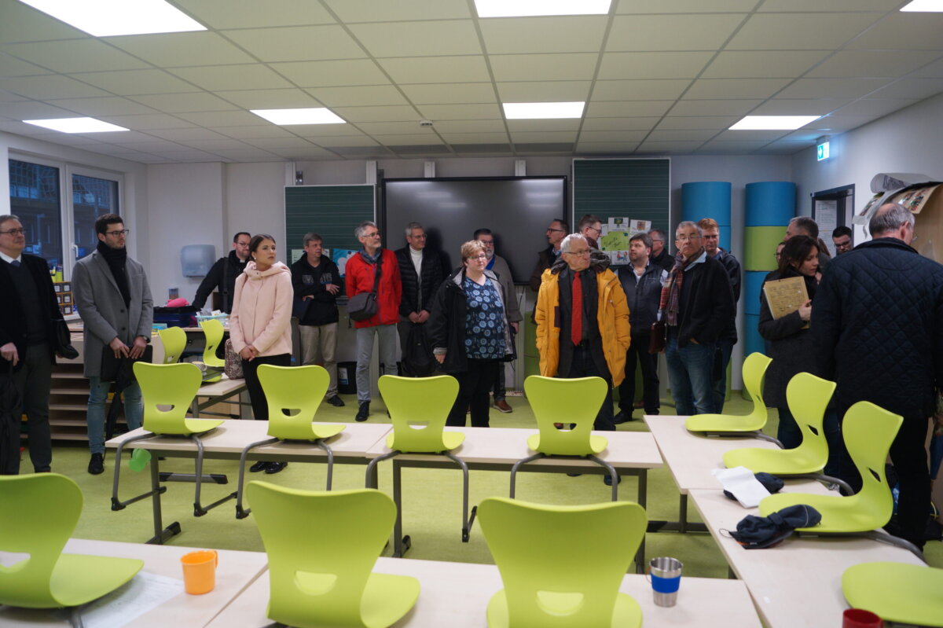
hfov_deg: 67.4
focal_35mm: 27
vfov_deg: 47.9
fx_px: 707
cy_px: 314
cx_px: 472
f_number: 4
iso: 320
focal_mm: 18
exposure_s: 1/60
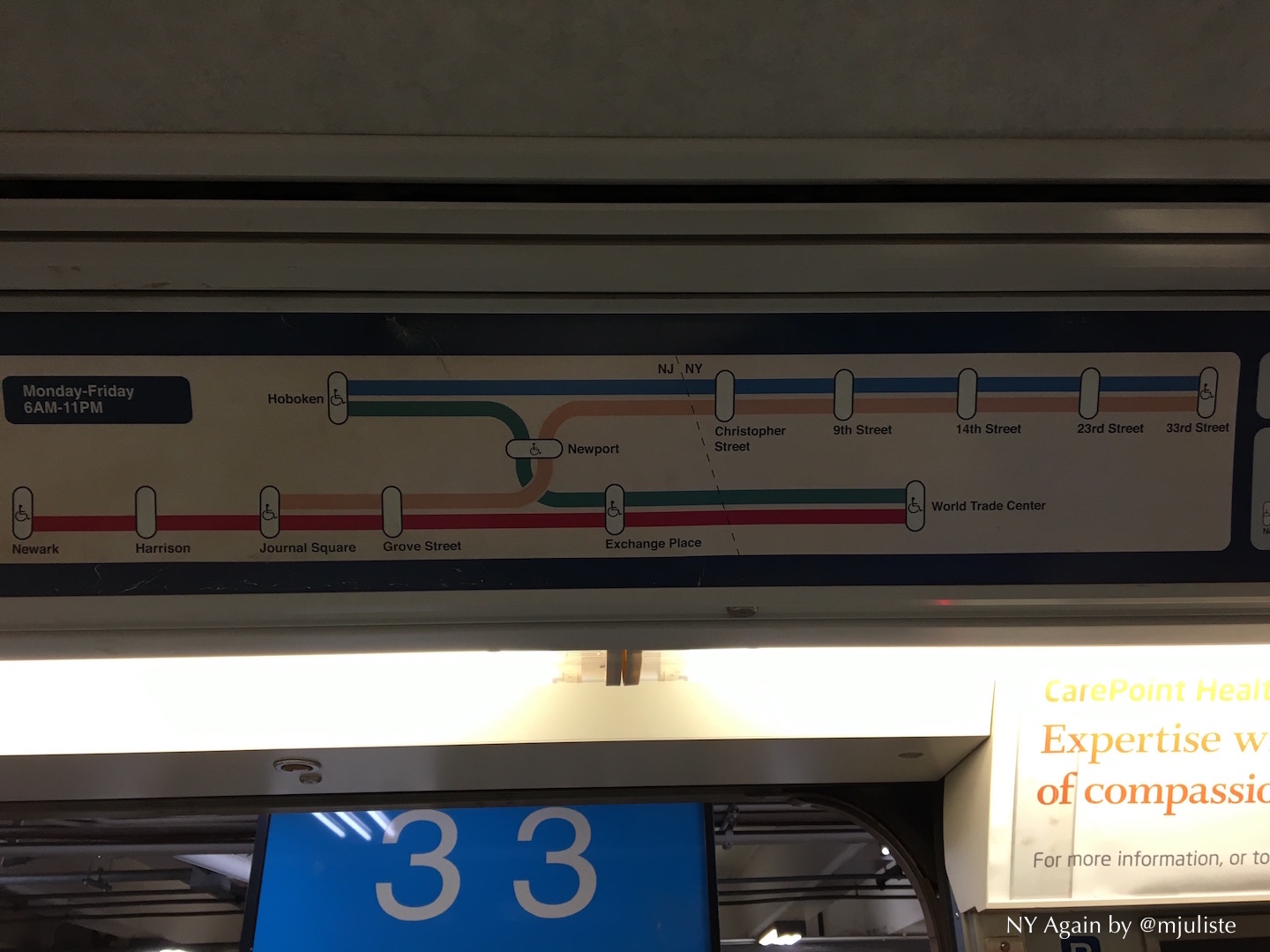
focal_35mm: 29
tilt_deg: +29.7
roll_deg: +1.4
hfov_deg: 61.7
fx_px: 1064
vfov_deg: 48.2
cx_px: 635
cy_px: 476
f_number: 2.2
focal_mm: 4.15
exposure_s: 1/30
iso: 50
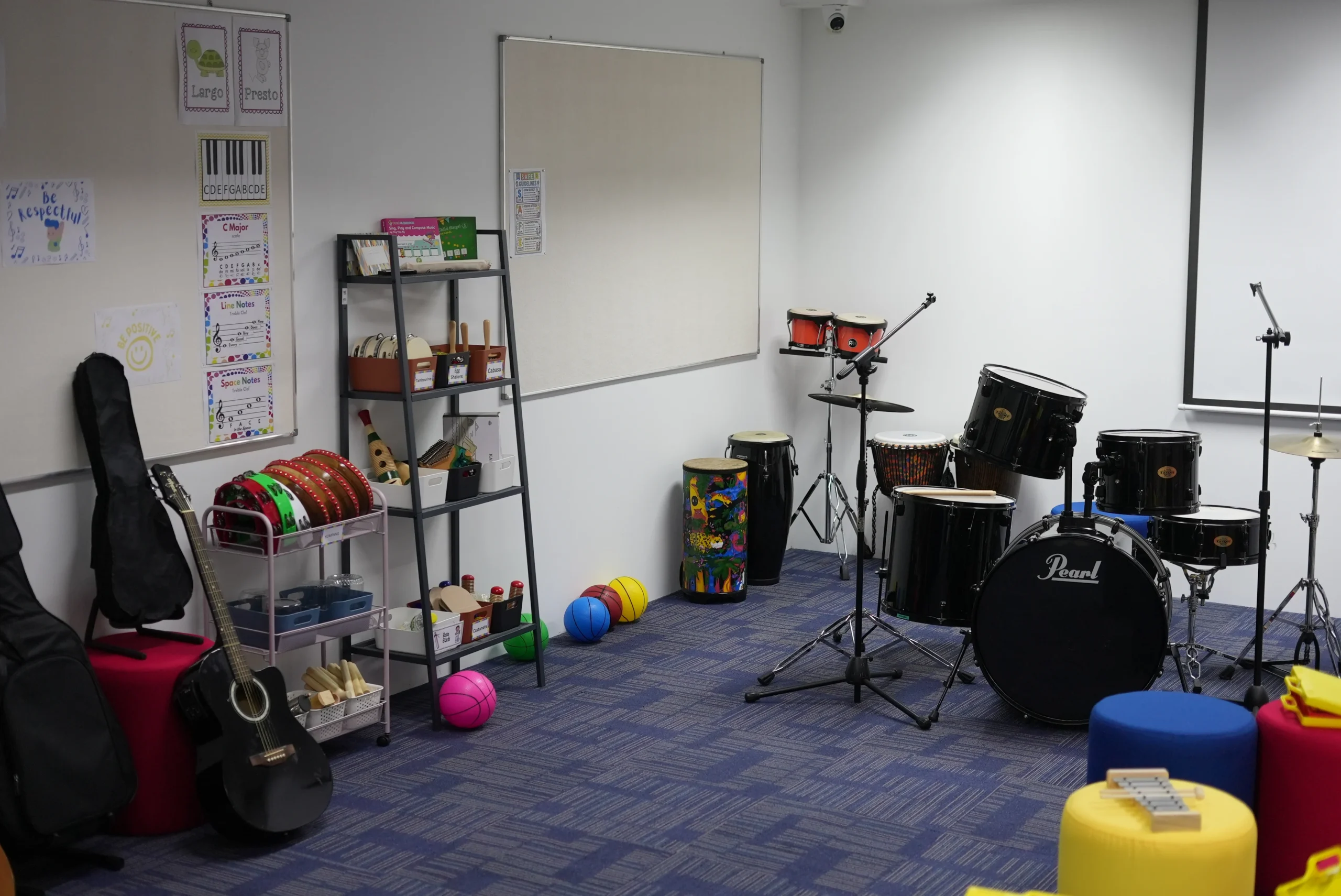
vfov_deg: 27.0
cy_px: 448
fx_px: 1863
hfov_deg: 39.6
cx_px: 670
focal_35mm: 50
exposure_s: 1/160
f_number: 2.5
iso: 1000
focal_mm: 50
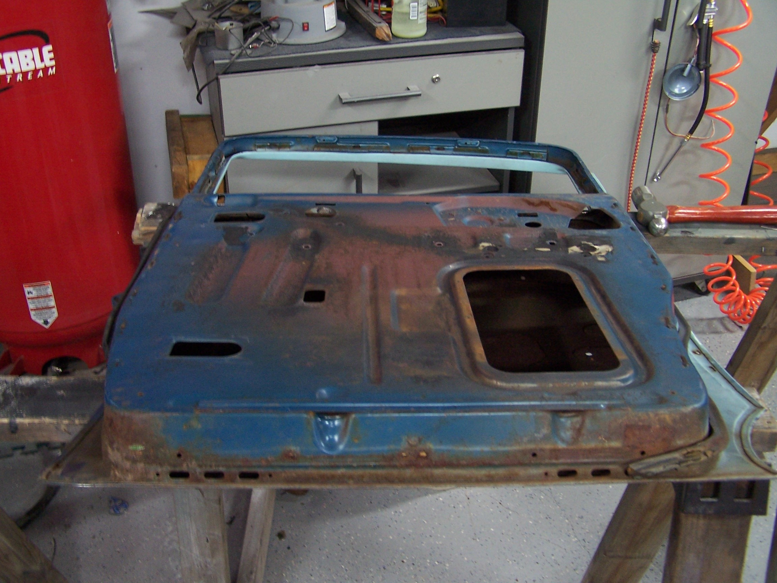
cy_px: 292
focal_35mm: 38
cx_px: 388
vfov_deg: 37.7
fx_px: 853
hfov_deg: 49.0
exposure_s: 1/8
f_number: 2.8
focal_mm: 6.3
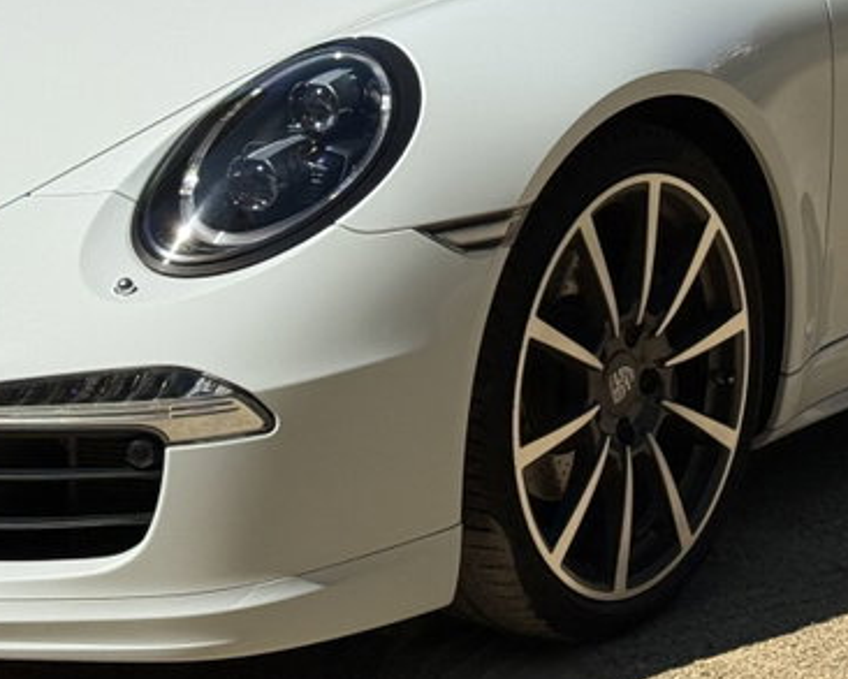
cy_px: -12
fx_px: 3289
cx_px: 375
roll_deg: -0.2
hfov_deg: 14.7
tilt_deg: -8.9
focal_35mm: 131
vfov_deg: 11.7
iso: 80
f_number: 1.78
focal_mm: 6.76
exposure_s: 1/4587
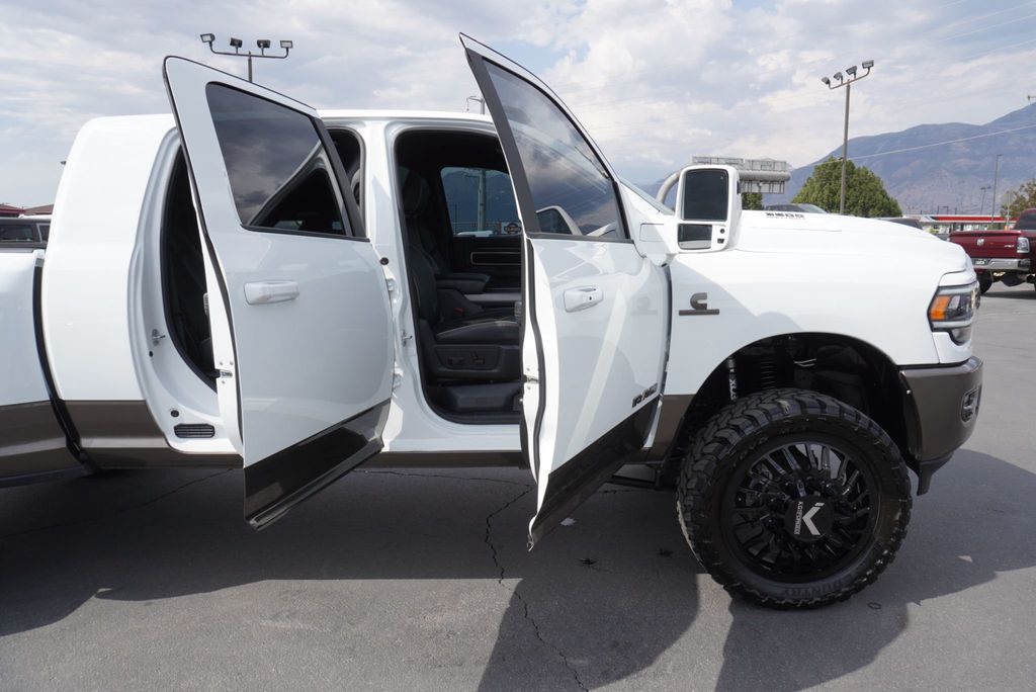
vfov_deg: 53.2
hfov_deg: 73.7
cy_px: 346
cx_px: 518
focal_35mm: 24
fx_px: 691
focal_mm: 16
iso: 100
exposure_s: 1/250
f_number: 8
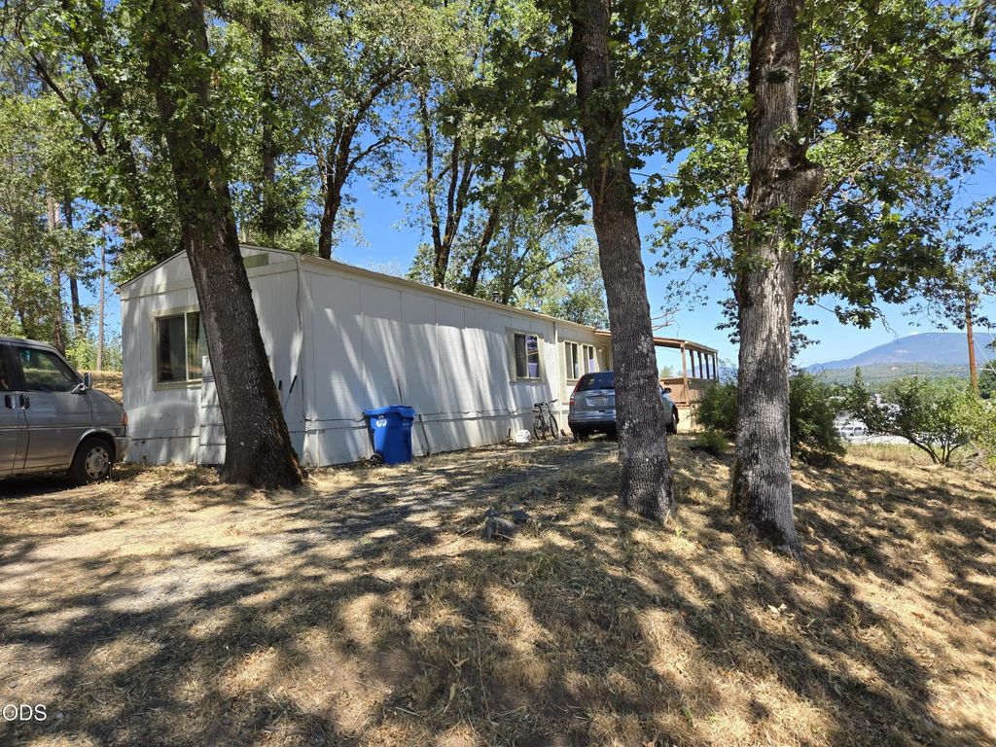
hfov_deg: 73.9
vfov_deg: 58.9
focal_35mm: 23
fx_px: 662
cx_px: 498
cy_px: 374
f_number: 1.8
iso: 25
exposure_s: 1/628
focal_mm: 5.4
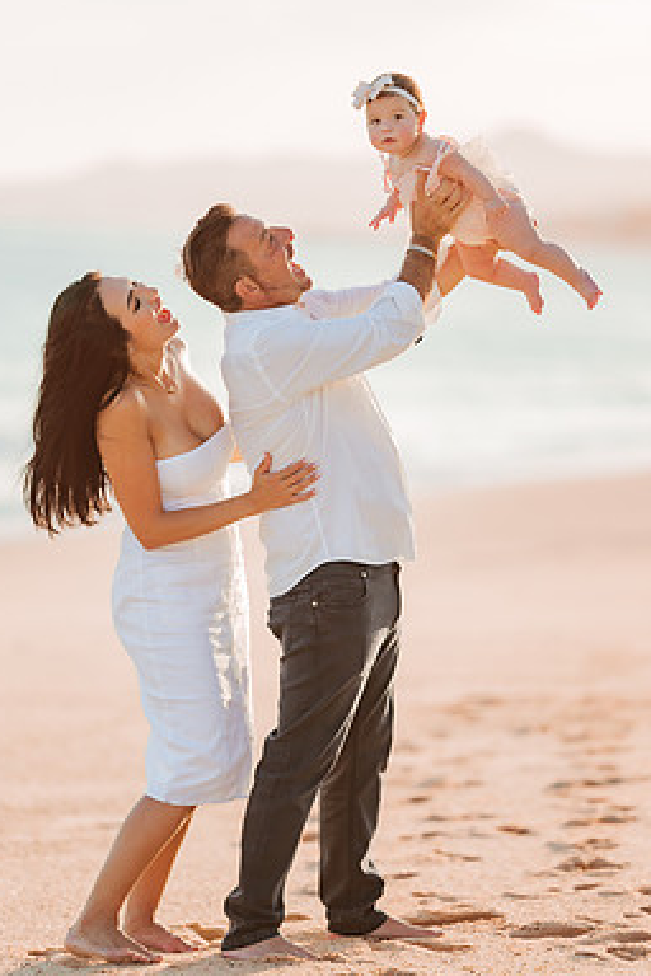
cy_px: 516
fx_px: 4285
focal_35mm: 158
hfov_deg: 8.7
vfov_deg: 13.0
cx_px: 285
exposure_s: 1/3200
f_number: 1.8
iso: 100
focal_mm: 135
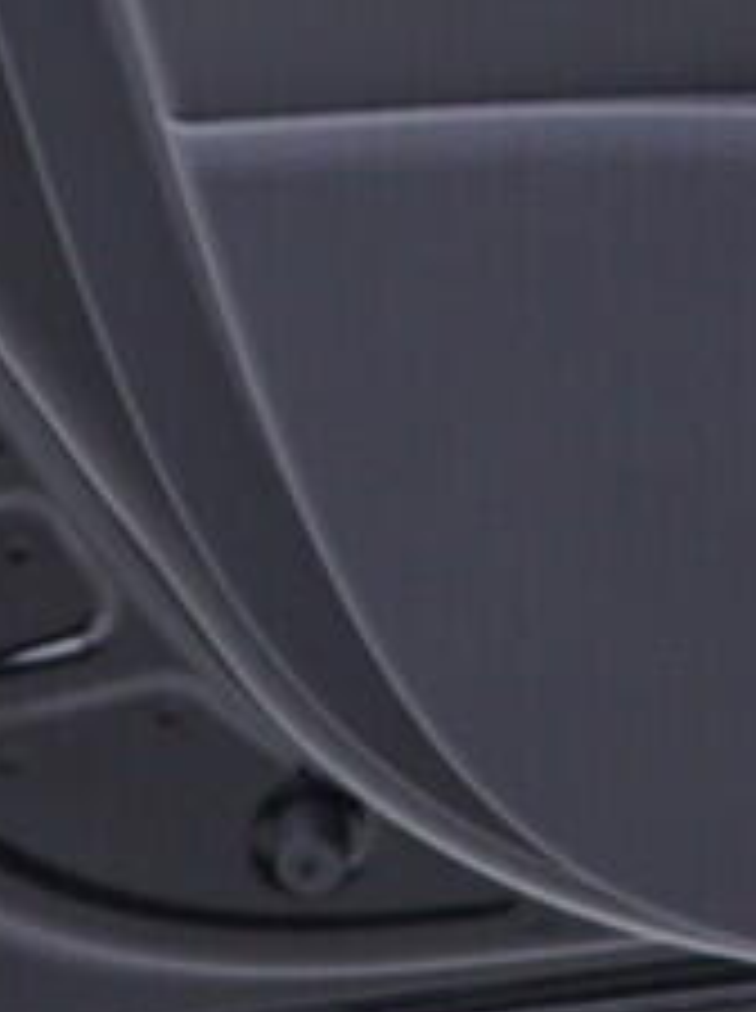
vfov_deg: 8.6
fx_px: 6483
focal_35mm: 222
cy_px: -765
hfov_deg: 6.6
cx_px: 1120
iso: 125
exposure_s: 1/50
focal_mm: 24
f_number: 3.2
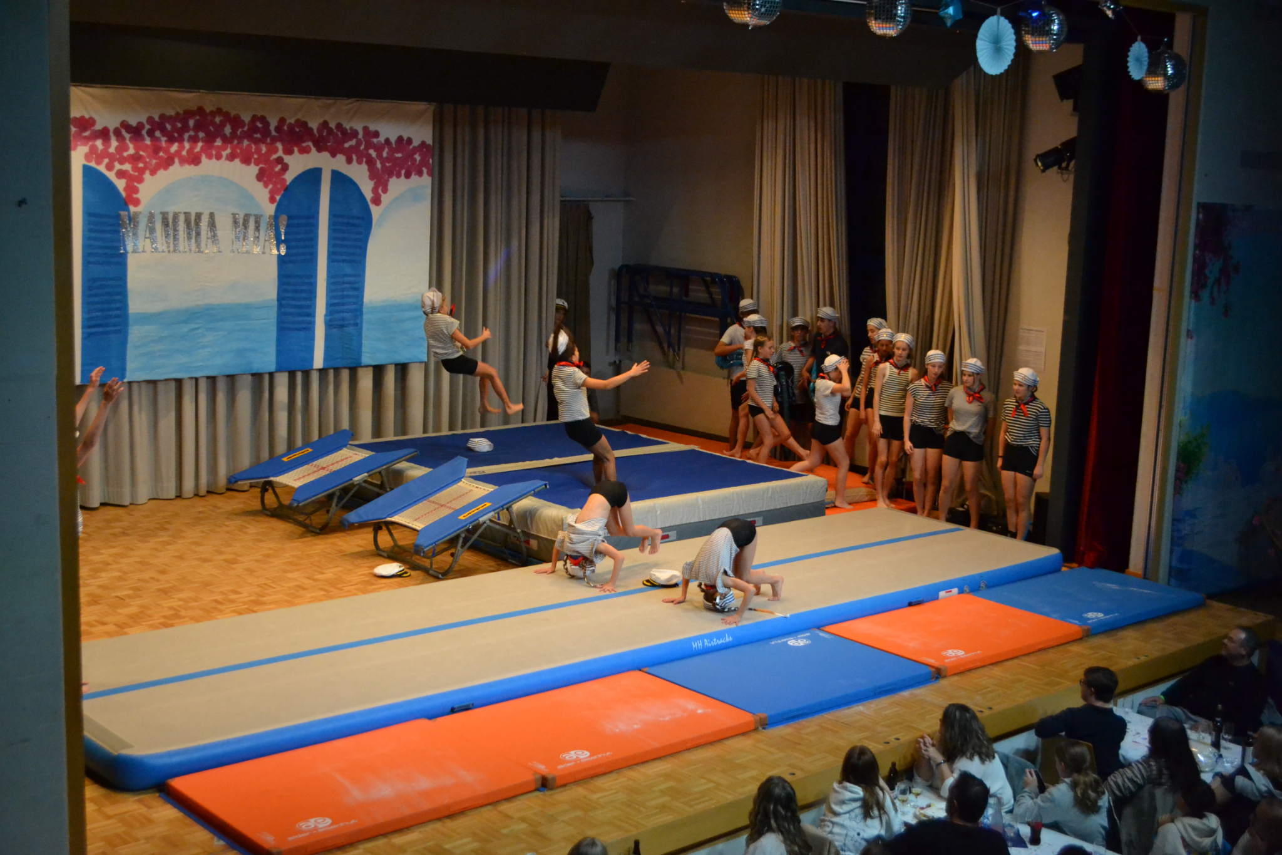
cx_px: 641
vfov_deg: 29.9
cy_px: 428
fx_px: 1602
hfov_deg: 43.6
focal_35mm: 45
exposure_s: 1/320
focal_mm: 30
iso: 3200
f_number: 4.5
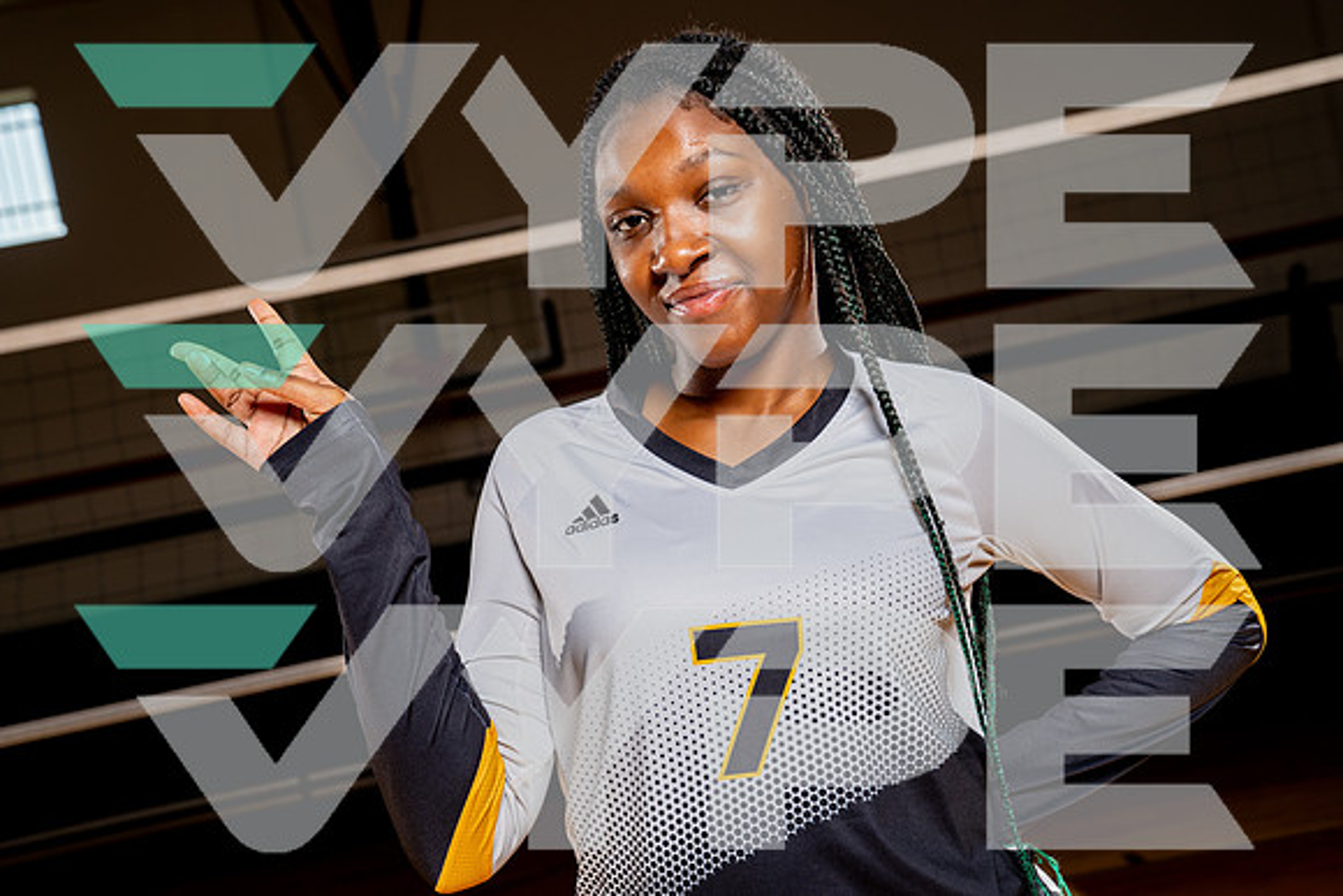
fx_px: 1929
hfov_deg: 38.4
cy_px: 448
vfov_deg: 26.1
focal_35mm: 52
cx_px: 672
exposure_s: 1/250
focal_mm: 50
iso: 100
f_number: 5.6
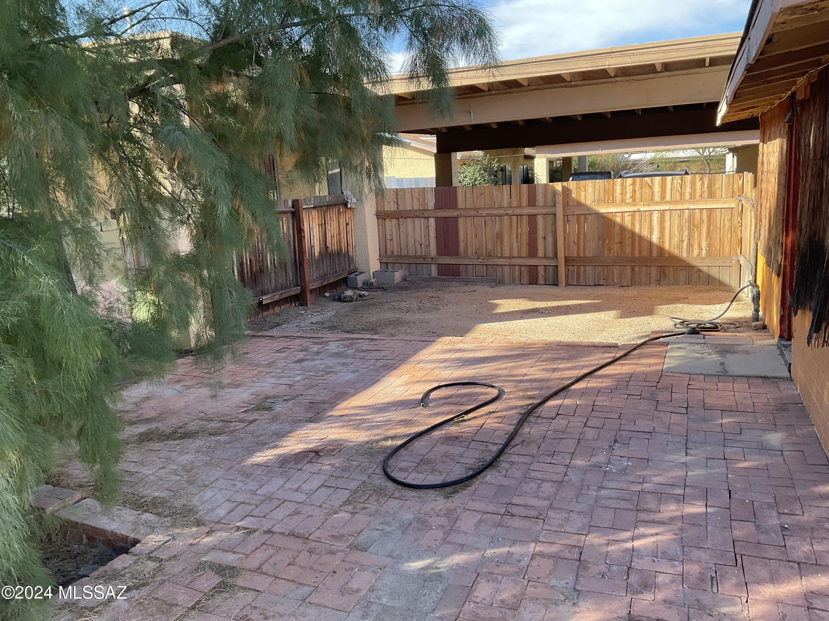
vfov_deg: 48.2
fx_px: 695
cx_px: 414
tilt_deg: -10.7
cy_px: 310
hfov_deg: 61.7
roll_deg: +3.6
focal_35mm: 29
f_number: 1.8
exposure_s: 1/253
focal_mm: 3
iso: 16
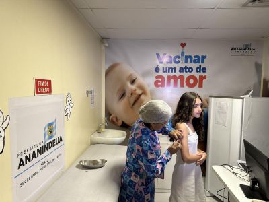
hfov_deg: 71.6
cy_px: 101
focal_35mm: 24
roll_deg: -0.5
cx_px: 134
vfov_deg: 56.8
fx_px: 187
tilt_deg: -3.9
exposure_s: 1/100
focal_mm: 6.86
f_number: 1.78
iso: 200
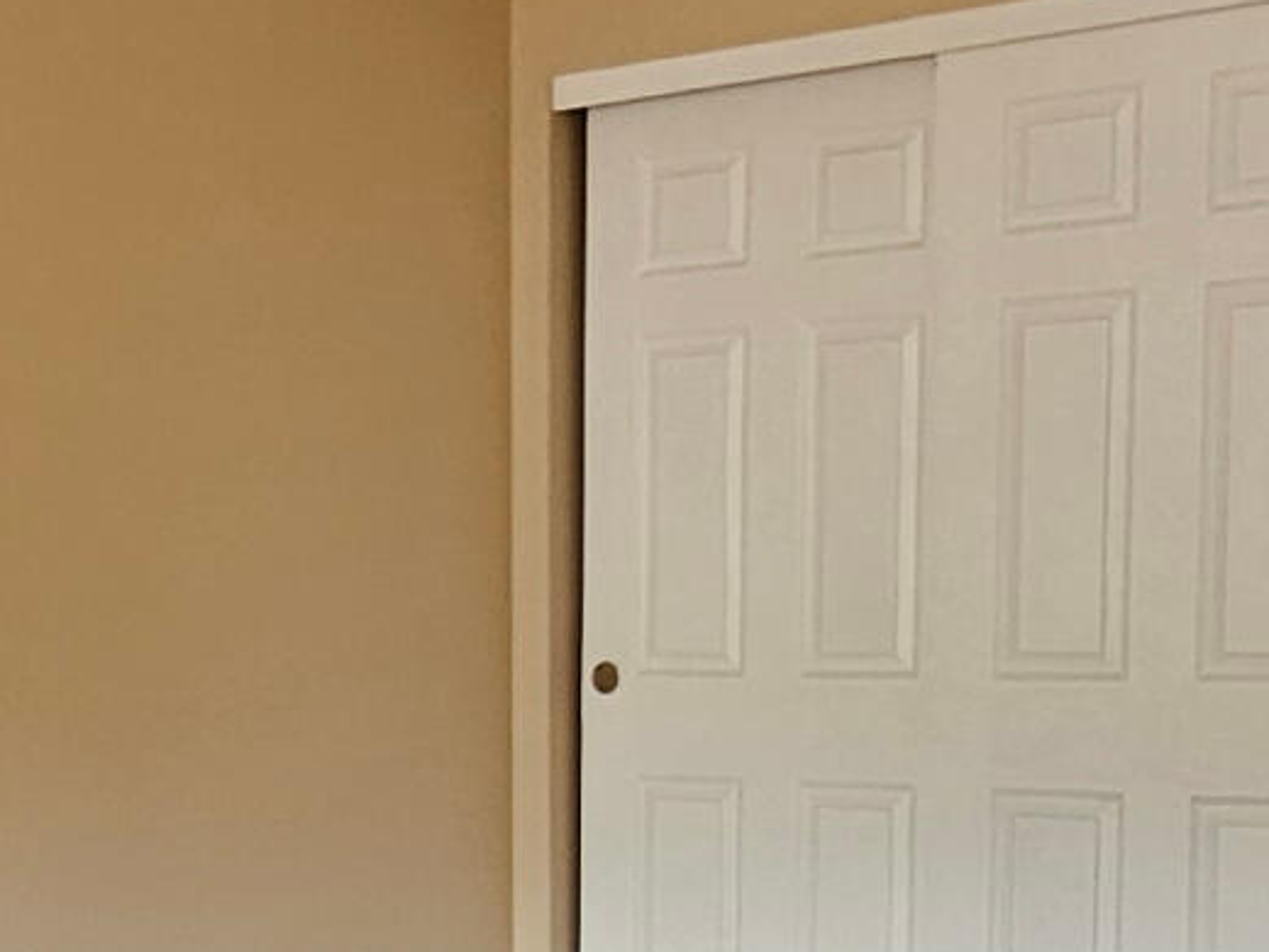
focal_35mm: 75
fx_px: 2749
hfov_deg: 23.6
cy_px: 879
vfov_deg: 19.2
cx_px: -283
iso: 100
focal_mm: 2.2
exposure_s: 1/60
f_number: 2.2
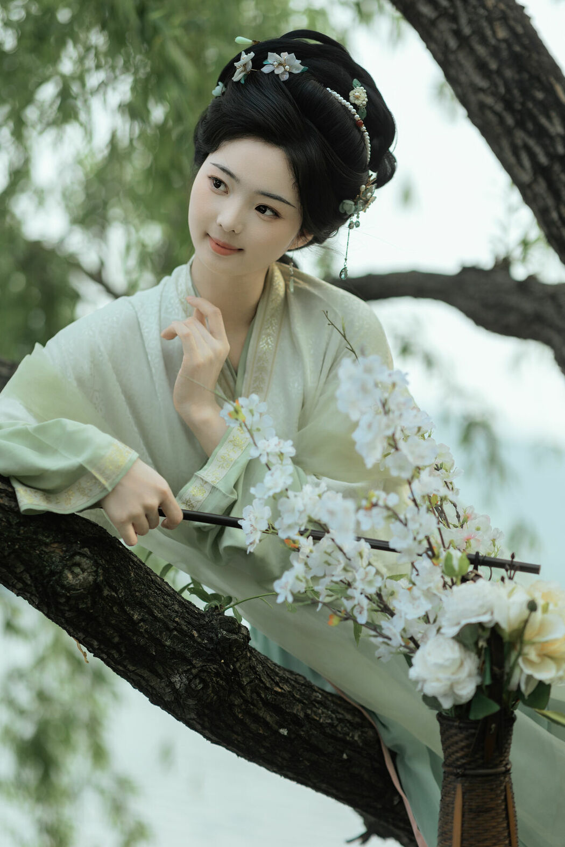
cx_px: 282
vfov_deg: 23.9
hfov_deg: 16.1
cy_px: 424
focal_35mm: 85
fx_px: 2001
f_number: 2
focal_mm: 85
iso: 100
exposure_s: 1/1250
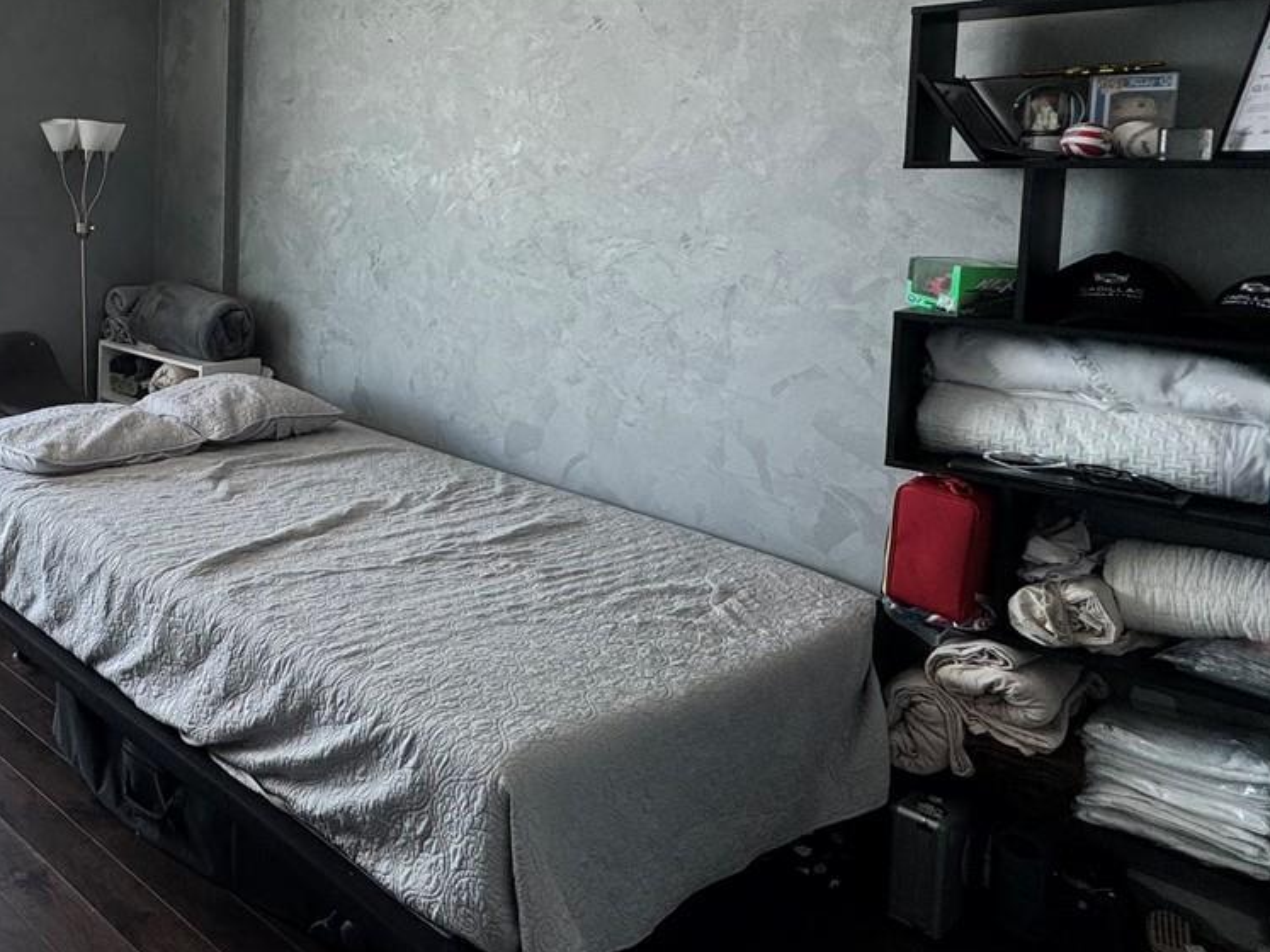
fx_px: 1100
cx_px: 66
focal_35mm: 30
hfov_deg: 51.0
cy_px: 264
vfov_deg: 45.5
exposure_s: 1/175
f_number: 2.2
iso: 40
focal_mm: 2.22
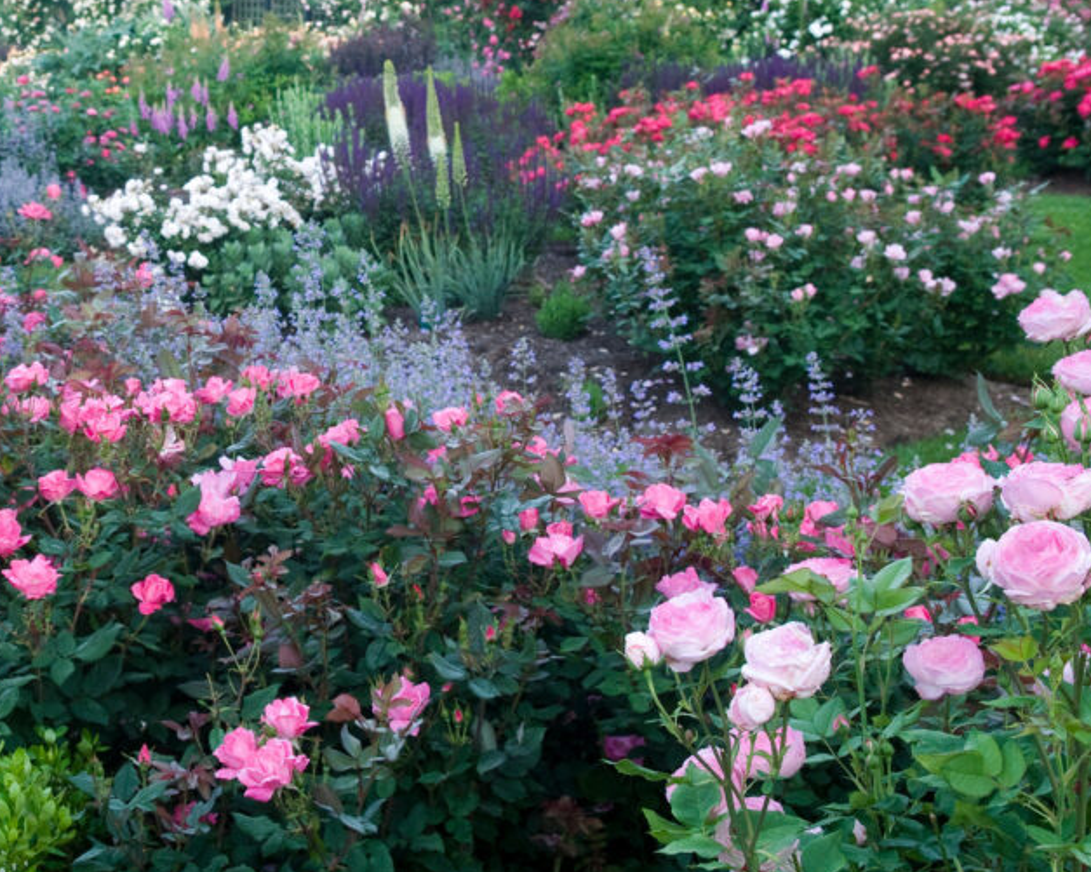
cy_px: 307
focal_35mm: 63
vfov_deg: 24.1
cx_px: 247
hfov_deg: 29.5
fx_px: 2033
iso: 200
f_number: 8
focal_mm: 26
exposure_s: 1/20
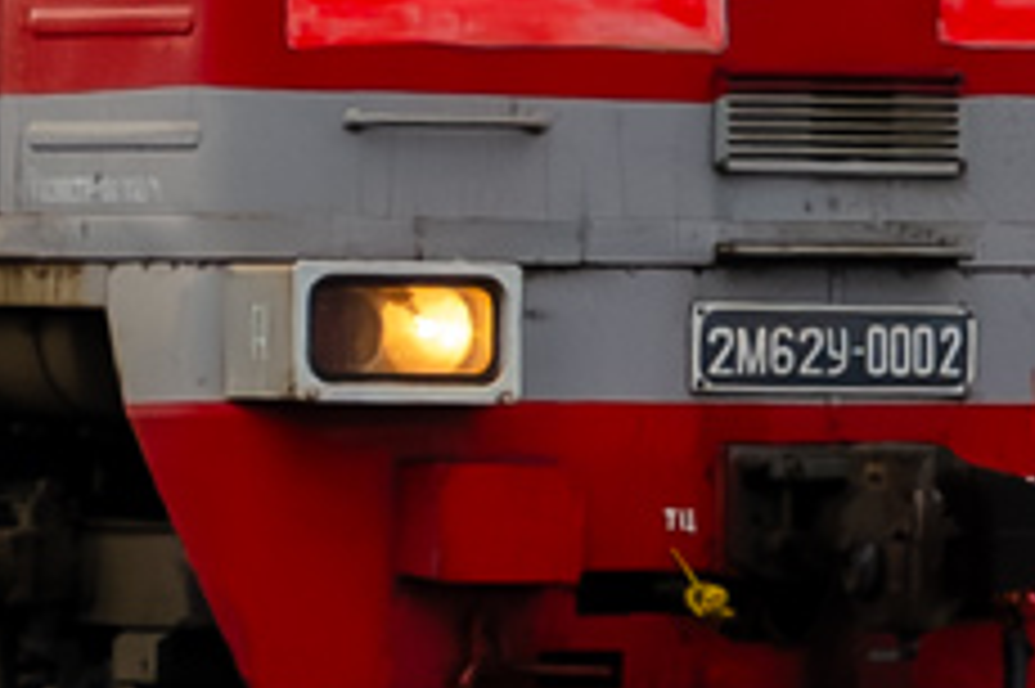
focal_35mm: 567
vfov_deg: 2.4
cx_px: -387
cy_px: -692
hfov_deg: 3.6
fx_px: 16289
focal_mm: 58
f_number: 5
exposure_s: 1/160
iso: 320
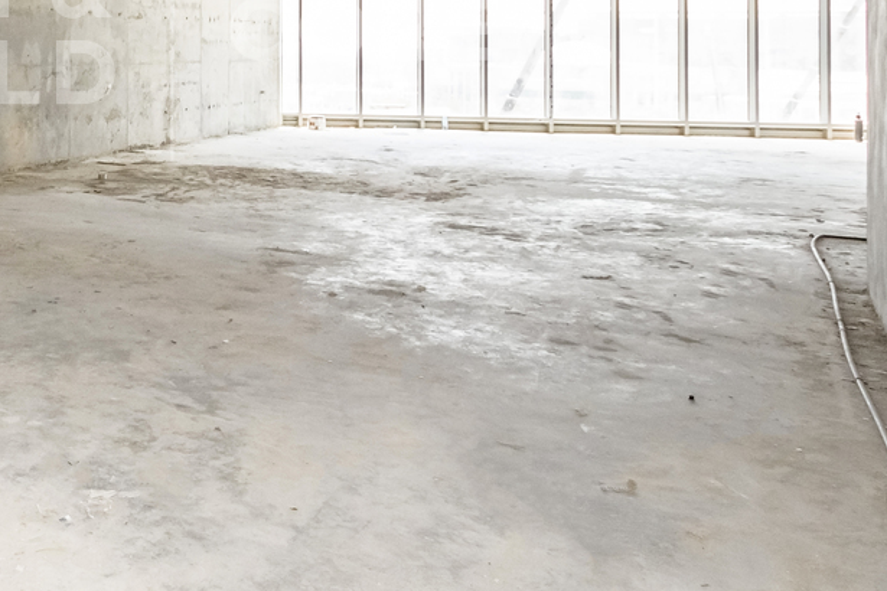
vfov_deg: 32.1
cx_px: -154
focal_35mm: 39
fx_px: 961
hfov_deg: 38.2
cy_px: 29
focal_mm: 10
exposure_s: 1/60
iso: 1000
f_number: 5.6
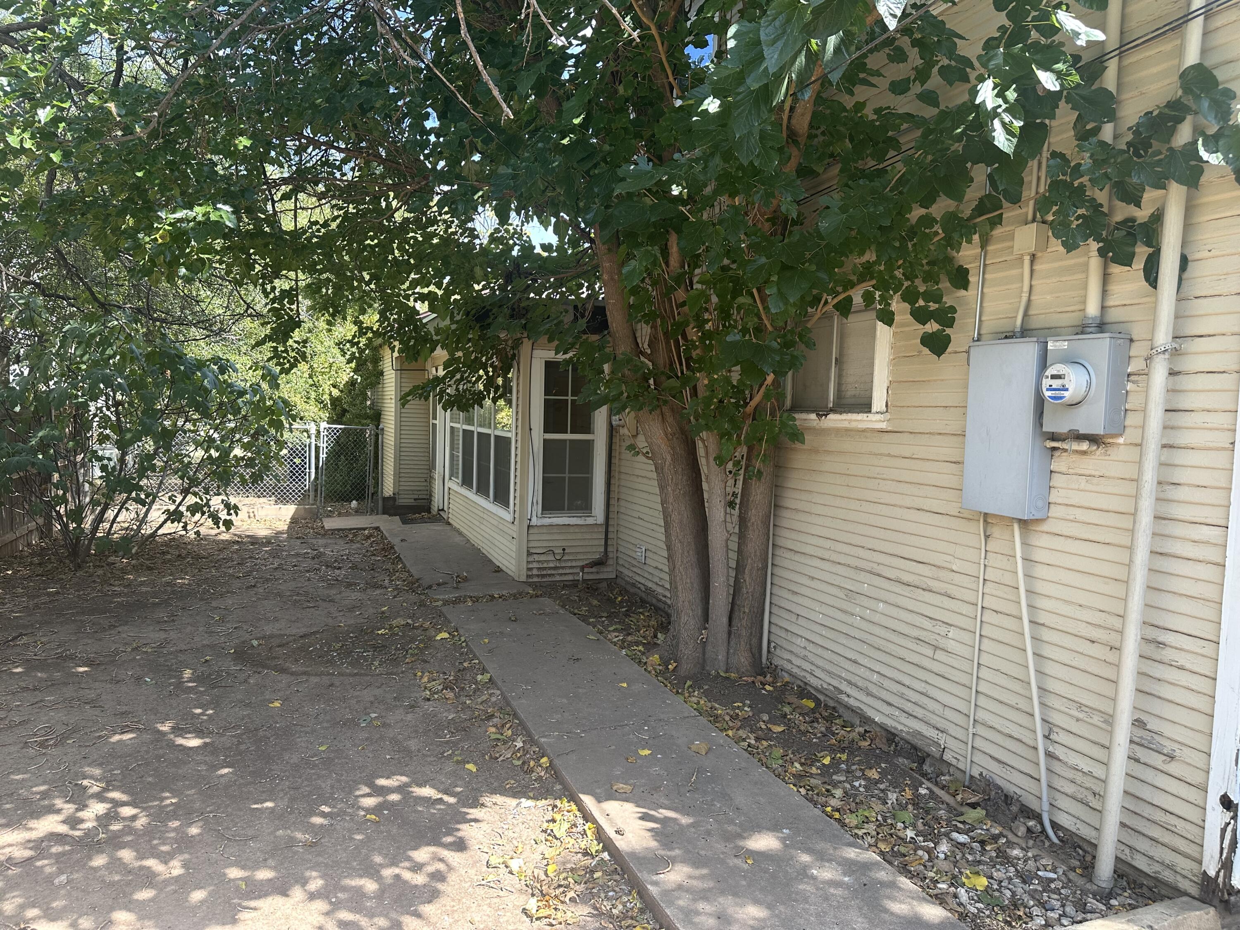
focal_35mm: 24
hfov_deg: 71.6
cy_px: 465
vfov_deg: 56.8
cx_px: 620
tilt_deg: -3.5
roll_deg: -2.5
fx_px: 860
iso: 80
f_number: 1.78
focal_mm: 6.86
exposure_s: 1/380
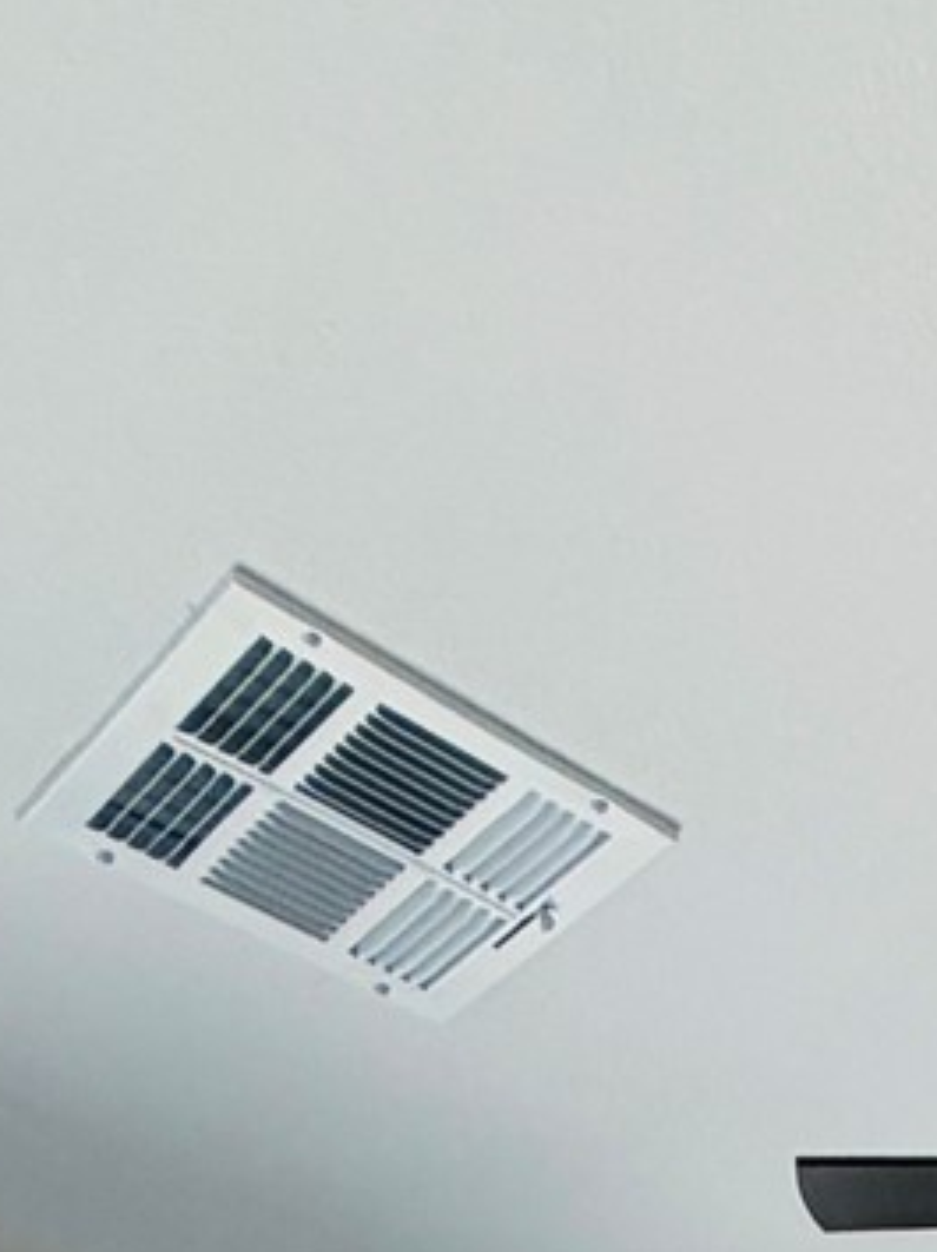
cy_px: 3254
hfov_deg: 16.9
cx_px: 1531
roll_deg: +2.0
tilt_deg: -10.0
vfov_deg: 13.7
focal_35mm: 76
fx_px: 2746
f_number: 2.2
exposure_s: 1/121
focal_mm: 2.22
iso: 64
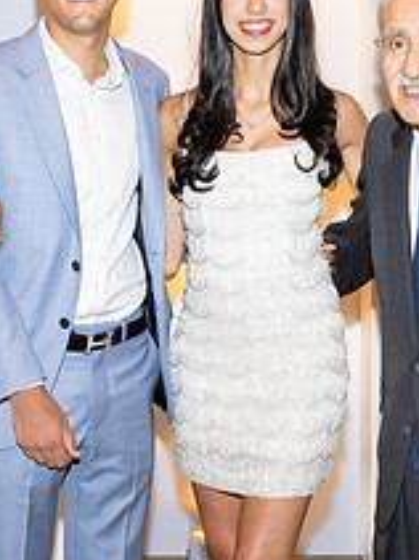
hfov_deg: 16.4
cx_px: 191
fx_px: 1454
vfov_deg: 21.8
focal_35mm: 90
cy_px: 253
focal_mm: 34
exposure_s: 1/80
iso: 1000
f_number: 5.6
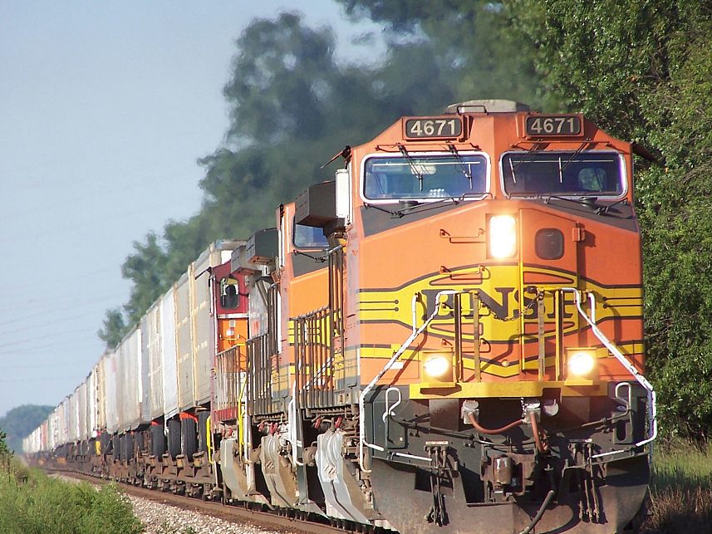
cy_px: 296
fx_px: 9339
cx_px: 346
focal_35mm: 454
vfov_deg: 3.3
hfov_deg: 4.4
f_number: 3.7
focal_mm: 63
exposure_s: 1/500
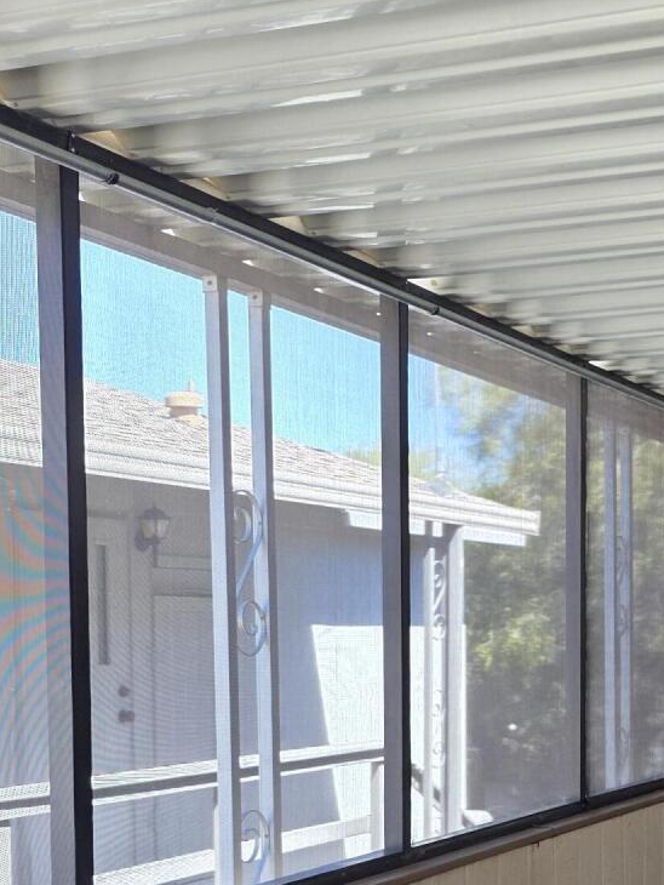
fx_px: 1610
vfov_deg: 29.7
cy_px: 759
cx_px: 617
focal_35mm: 63
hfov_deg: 22.6
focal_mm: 6.3
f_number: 1.7
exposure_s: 1/180
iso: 125
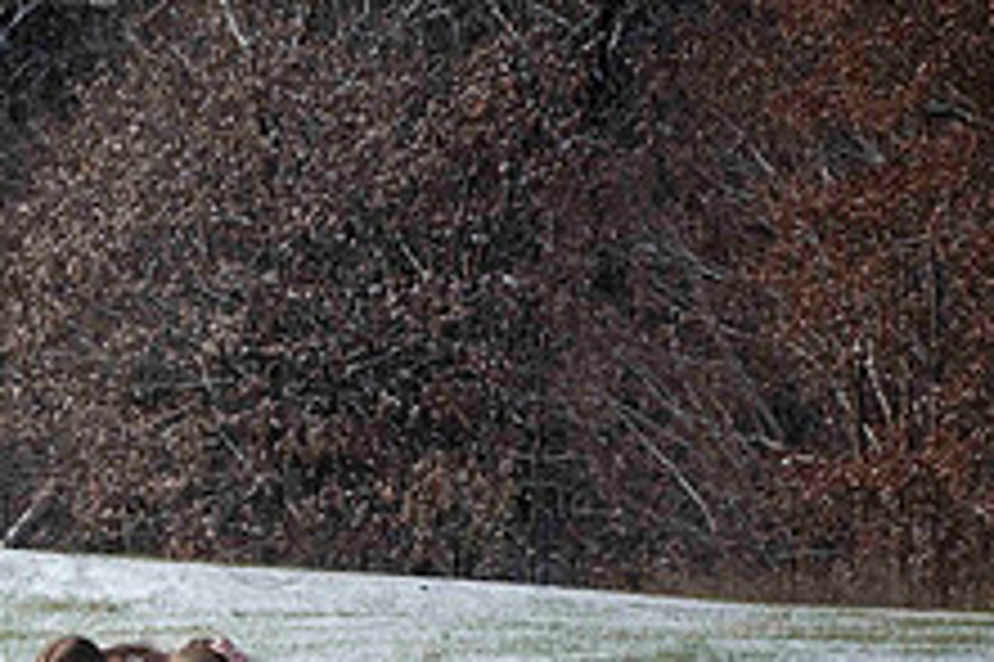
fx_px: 5794
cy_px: 754
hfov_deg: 9.7
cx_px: -99
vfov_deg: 6.5
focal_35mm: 210
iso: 640
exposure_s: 1/1000
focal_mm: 80
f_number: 14
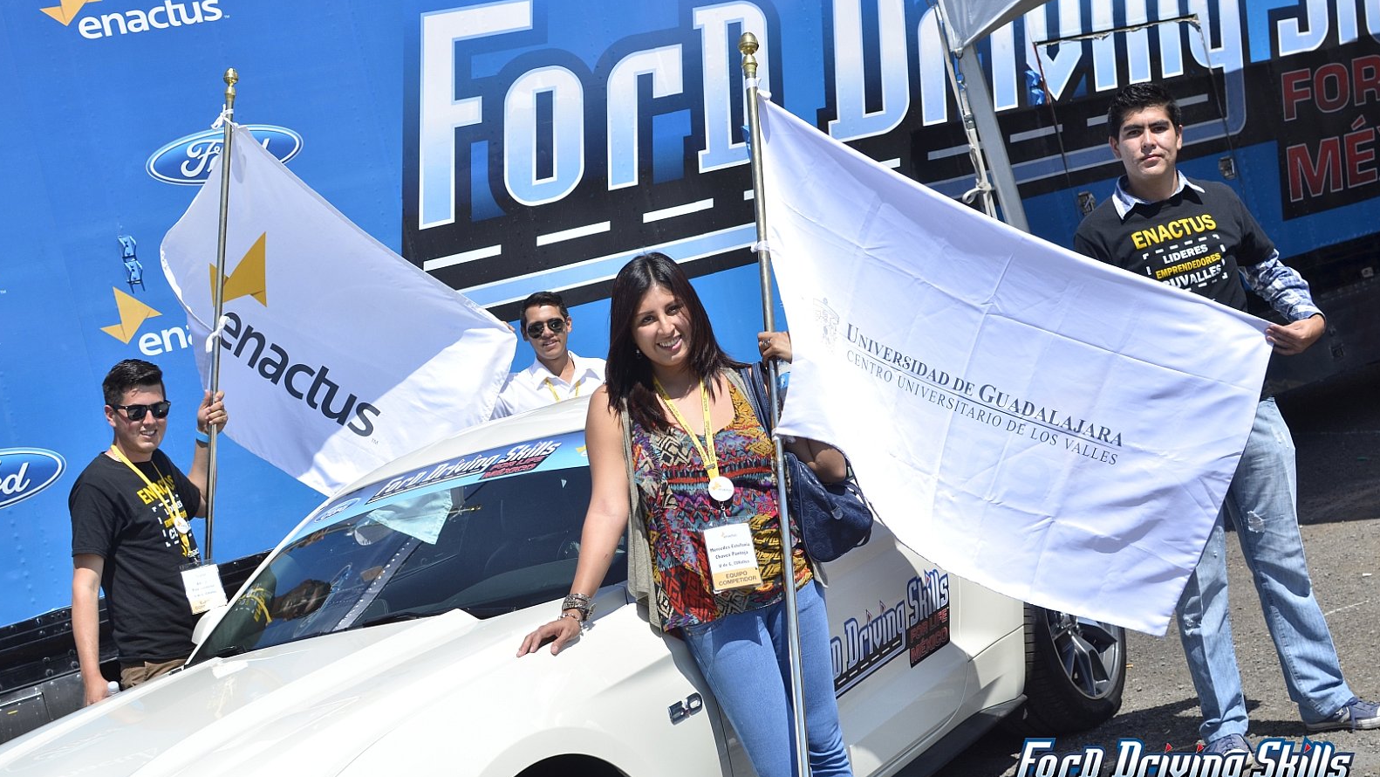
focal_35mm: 56
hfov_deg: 37.5
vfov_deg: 21.6
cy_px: 386
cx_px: 687
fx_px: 2032
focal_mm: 35
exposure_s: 1/2000
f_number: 6.3
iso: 320
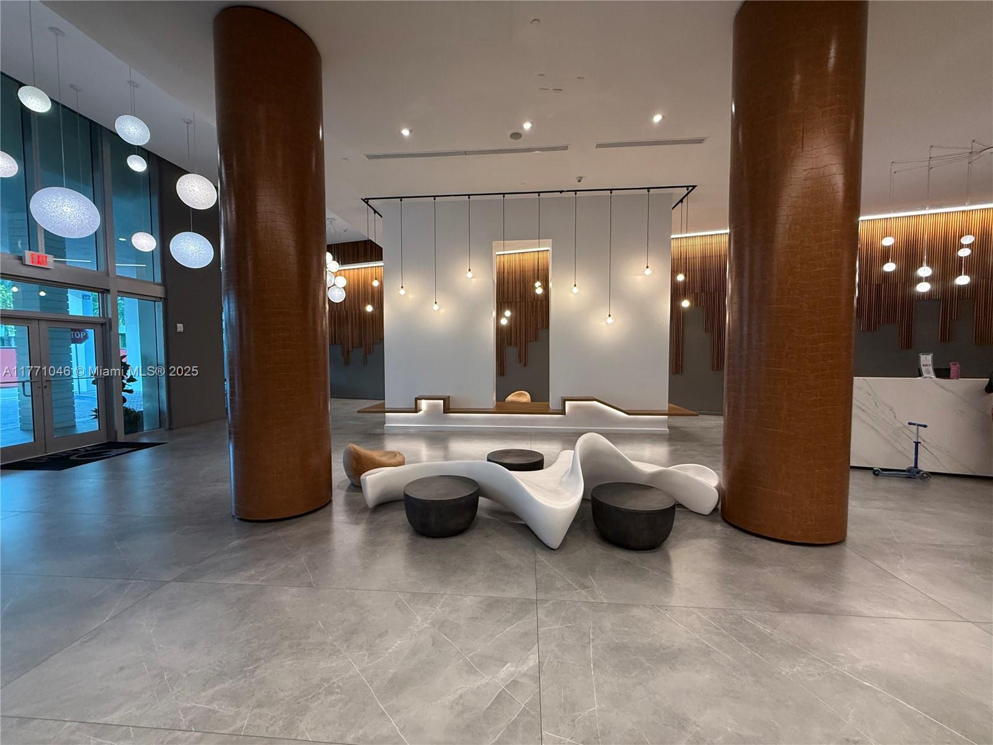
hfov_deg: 102.1
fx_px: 402
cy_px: 372
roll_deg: -0.1
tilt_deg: -2.6
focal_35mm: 14
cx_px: 496
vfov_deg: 85.7
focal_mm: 2.22
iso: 400
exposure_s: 1/120
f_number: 2.2
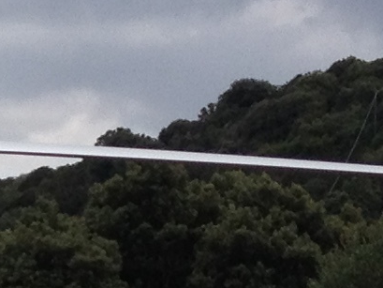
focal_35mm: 279
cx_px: -424
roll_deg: +0.4
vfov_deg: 5.3
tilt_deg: -0.7
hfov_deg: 6.8
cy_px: 471
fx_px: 3088
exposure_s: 1/1672
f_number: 2.4
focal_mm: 4.28
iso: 50
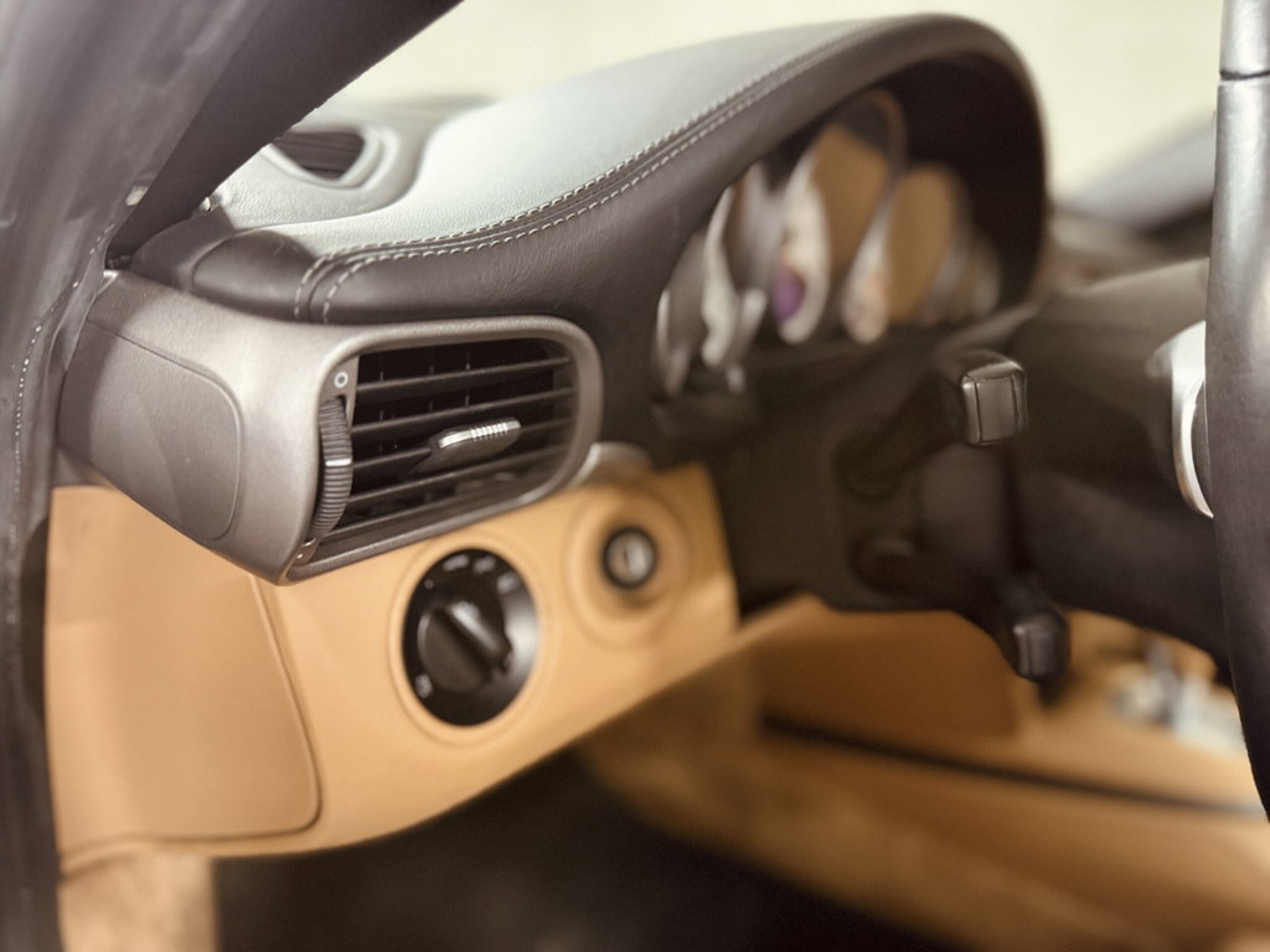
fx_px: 881
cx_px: 635
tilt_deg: -17.8
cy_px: 476
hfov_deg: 71.6
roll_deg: -5.7
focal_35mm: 24
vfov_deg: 56.8
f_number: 1.78
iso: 800
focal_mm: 6.76
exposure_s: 1/33
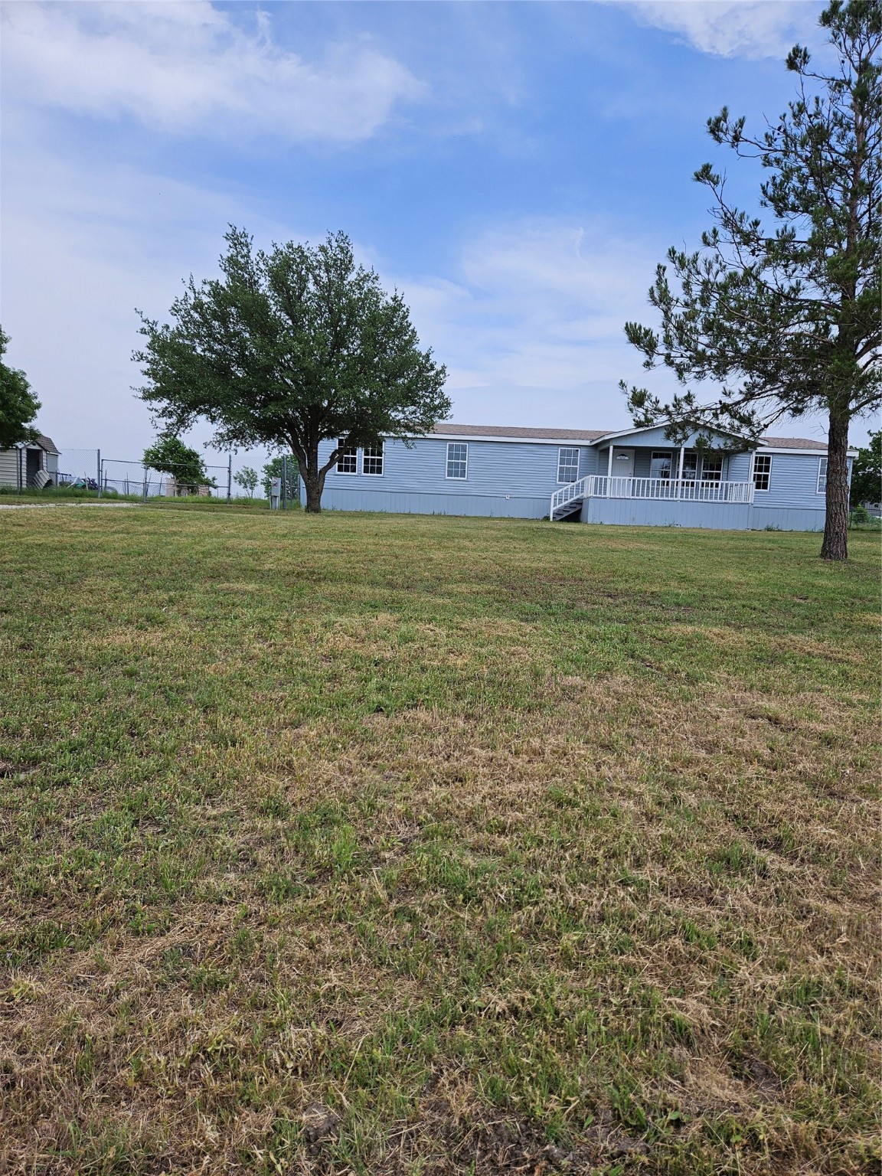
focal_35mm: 23
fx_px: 781
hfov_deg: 58.9
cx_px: 441
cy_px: 588
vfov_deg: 73.9
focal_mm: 5.4
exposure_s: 1/1957
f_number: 1.8
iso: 25
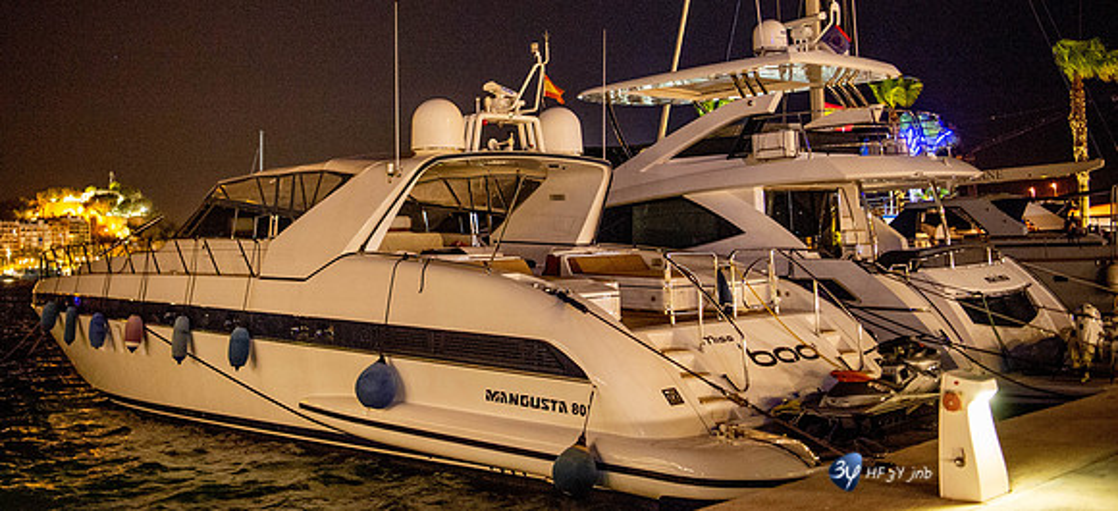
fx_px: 1174
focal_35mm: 41
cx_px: 514
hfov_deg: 50.9
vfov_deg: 24.4
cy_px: 162
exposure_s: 1/13
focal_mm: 35
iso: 5000
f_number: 2.8
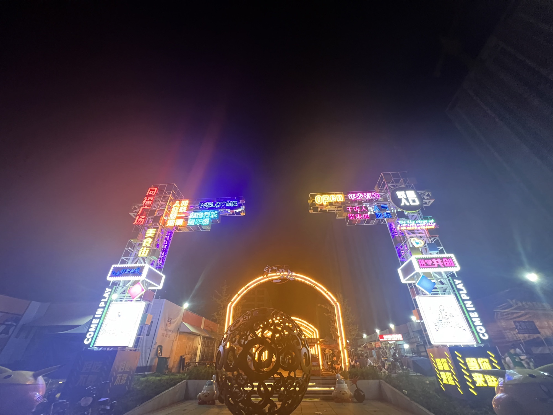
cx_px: 276
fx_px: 208
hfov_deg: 106.2
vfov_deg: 89.9
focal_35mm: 13
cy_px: 208
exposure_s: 1/33
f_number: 1.8
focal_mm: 1.57
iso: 640
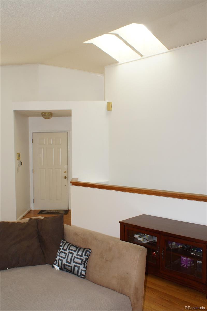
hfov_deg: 43.6
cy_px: 156
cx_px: 104
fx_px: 259
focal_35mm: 30
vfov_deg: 62.0
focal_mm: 20
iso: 400
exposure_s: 1/25
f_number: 8
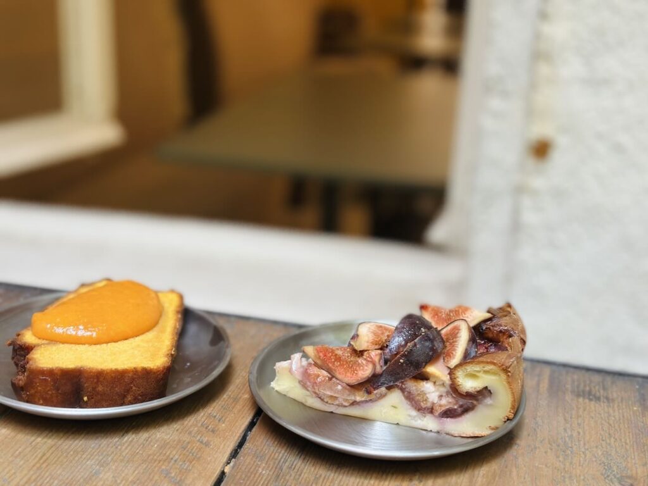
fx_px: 899
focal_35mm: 48
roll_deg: -3.1
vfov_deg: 30.3
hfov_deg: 39.7
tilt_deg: -19.7
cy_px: 243
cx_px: 324
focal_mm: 6.86
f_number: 1.78
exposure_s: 1/60
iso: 160
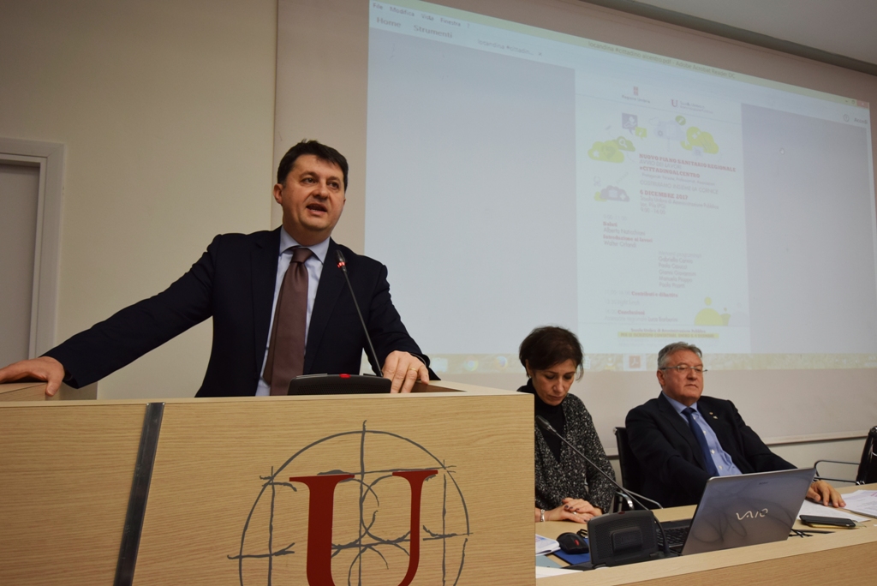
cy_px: 293
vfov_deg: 53.2
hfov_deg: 73.7
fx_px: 585
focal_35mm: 24
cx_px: 438
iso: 400
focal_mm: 16
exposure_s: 1/100
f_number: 5
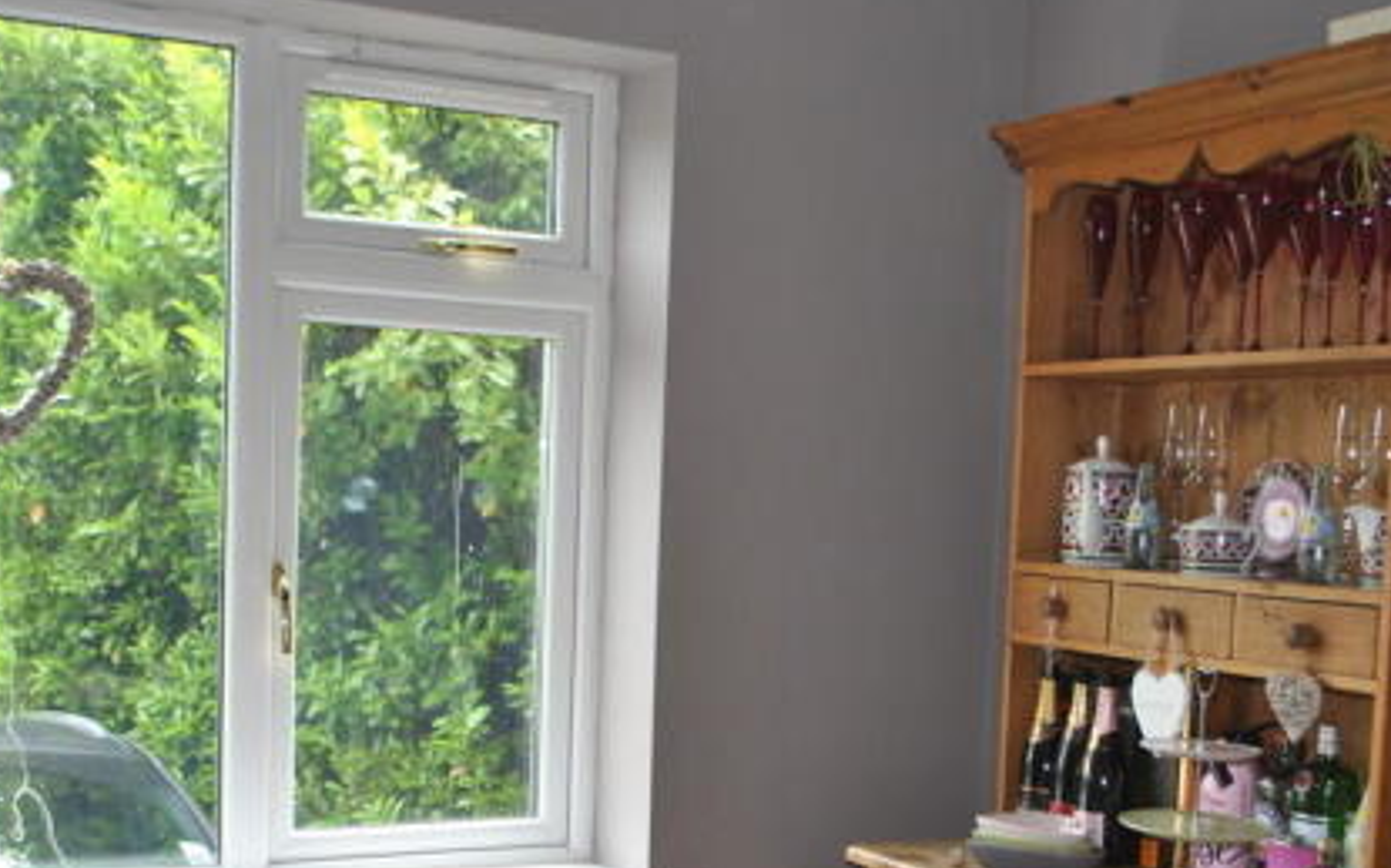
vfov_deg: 24.1
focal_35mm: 53
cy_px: 659
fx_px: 2008
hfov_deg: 38.2
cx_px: 776
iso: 180
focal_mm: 22
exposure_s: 1/125
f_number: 3.8
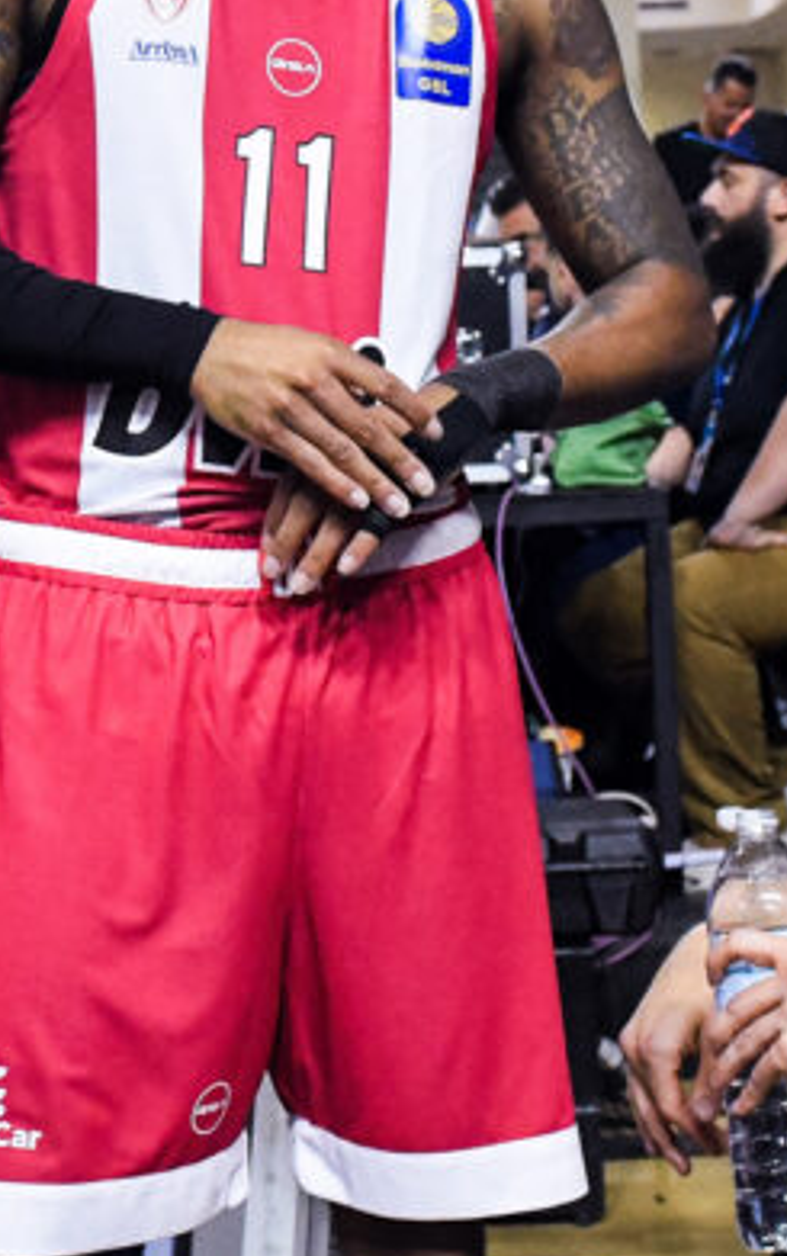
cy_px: 761
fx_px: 2569
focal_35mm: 75
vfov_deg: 27.4
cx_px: 447
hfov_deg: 17.4
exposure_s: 1/800
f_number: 4.5
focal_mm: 24
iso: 6400
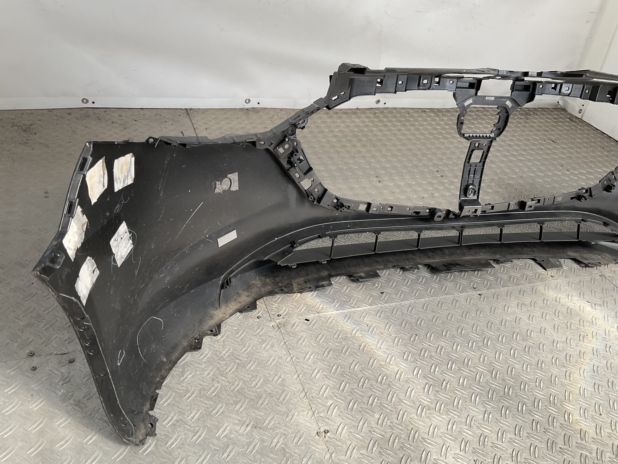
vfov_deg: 48.2
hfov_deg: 61.7
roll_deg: -12.4
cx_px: 309
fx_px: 518
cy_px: 232
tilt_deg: -34.9
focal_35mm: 29
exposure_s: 1/432
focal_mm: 3
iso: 16
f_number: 1.8
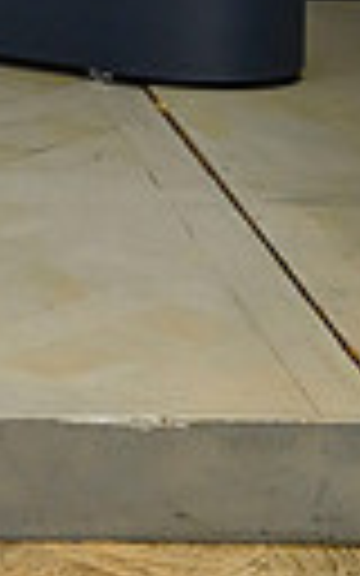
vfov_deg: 9.3
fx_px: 3422
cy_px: -398
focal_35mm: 218
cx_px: -509
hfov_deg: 5.8
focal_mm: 37
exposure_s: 1/250
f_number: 3.5
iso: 4000
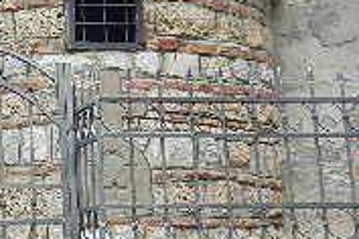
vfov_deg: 12.4
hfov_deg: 18.0
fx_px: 1087
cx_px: -43
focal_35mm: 109
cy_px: 8
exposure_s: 1/200
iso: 160
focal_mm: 5.1
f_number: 3.6
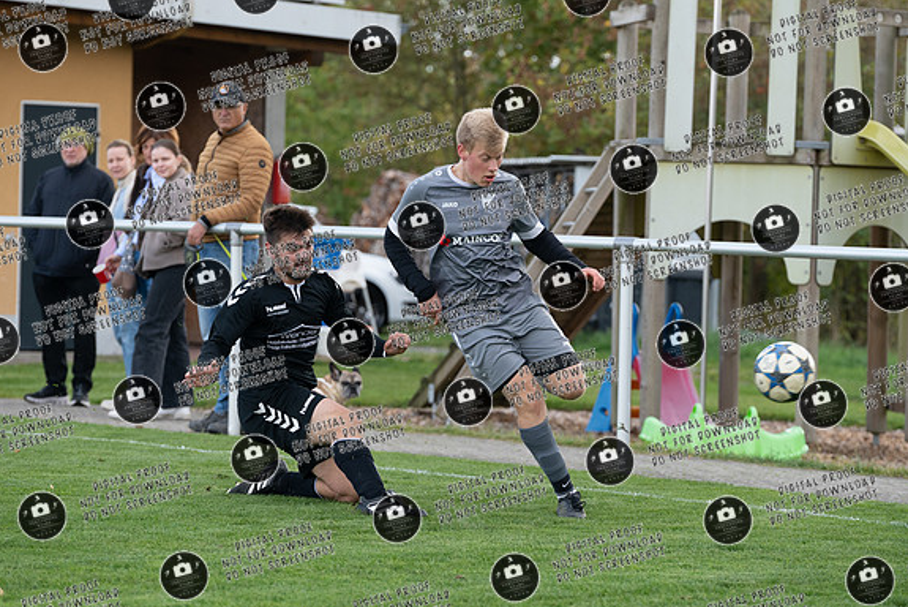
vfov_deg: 8.1
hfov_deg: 12.2
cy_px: 279
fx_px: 4265
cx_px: 437
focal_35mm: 169
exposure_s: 1/1600
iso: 1000
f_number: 4
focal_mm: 150
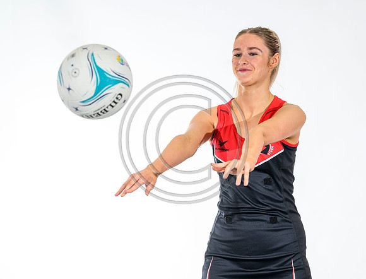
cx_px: 209
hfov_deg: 15.0
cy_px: 127
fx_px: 1390
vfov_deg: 11.5
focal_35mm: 131
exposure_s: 1/160
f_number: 5
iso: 320
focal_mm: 110
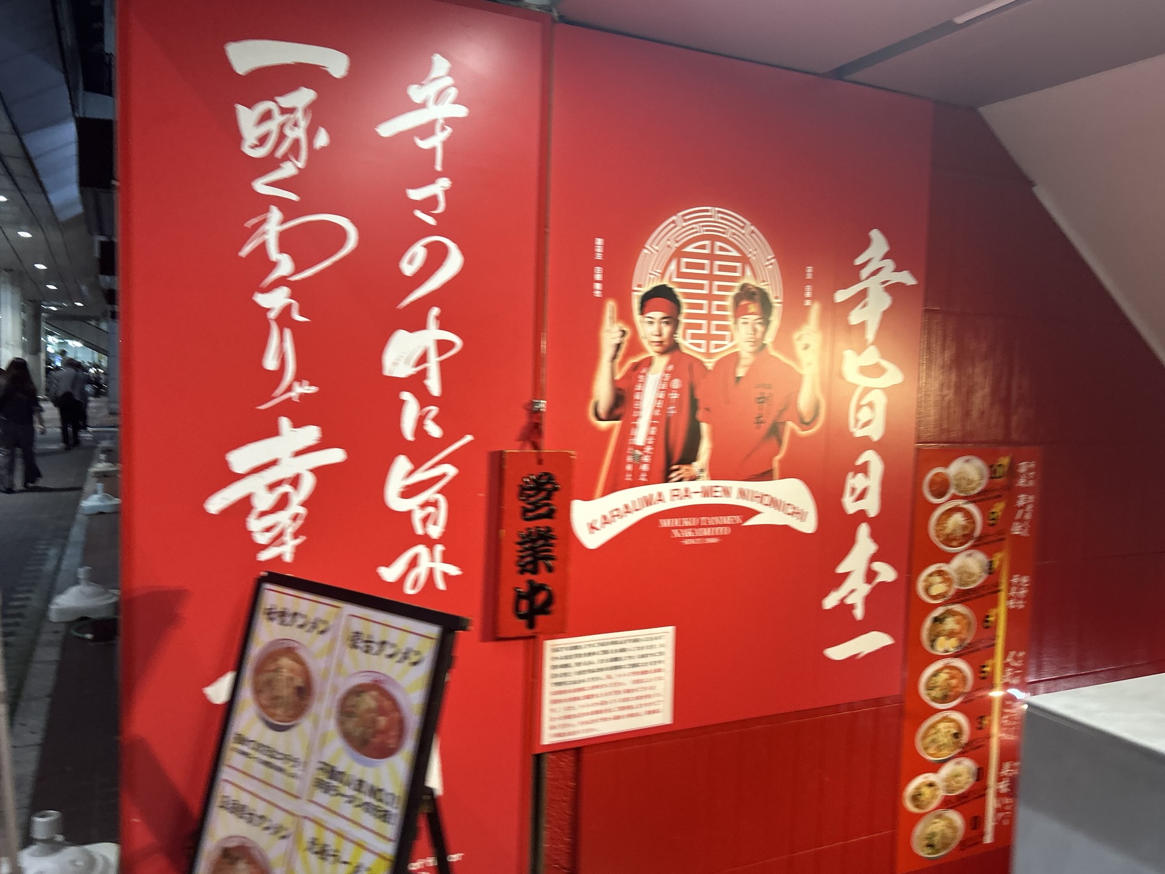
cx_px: 619
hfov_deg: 63.4
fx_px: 942
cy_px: 432
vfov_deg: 49.7
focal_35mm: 28
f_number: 1.5
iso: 125
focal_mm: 5.7
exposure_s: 1/100
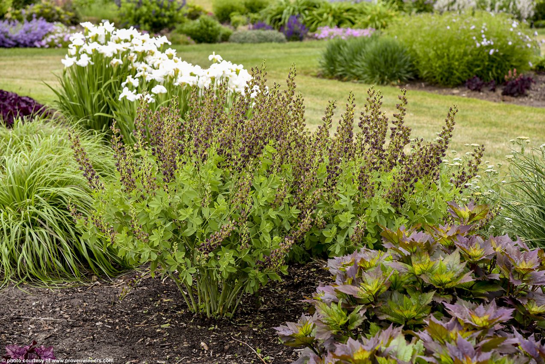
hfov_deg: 23.9
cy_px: 182
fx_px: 1287
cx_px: 272
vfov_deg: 16.1
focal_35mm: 85
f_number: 7.1
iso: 400
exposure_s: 1/200
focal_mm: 85
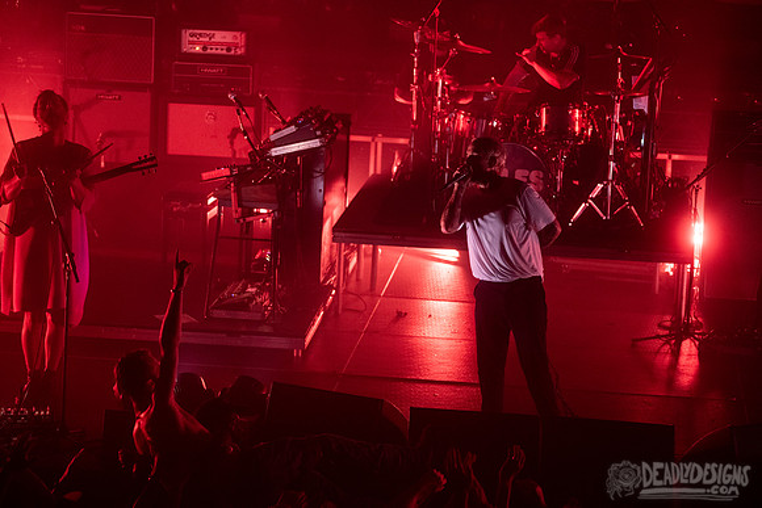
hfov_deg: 17.6
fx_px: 2456
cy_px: 254
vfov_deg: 11.8
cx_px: 381
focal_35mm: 116
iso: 2500
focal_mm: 116
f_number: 3.2
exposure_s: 1/400
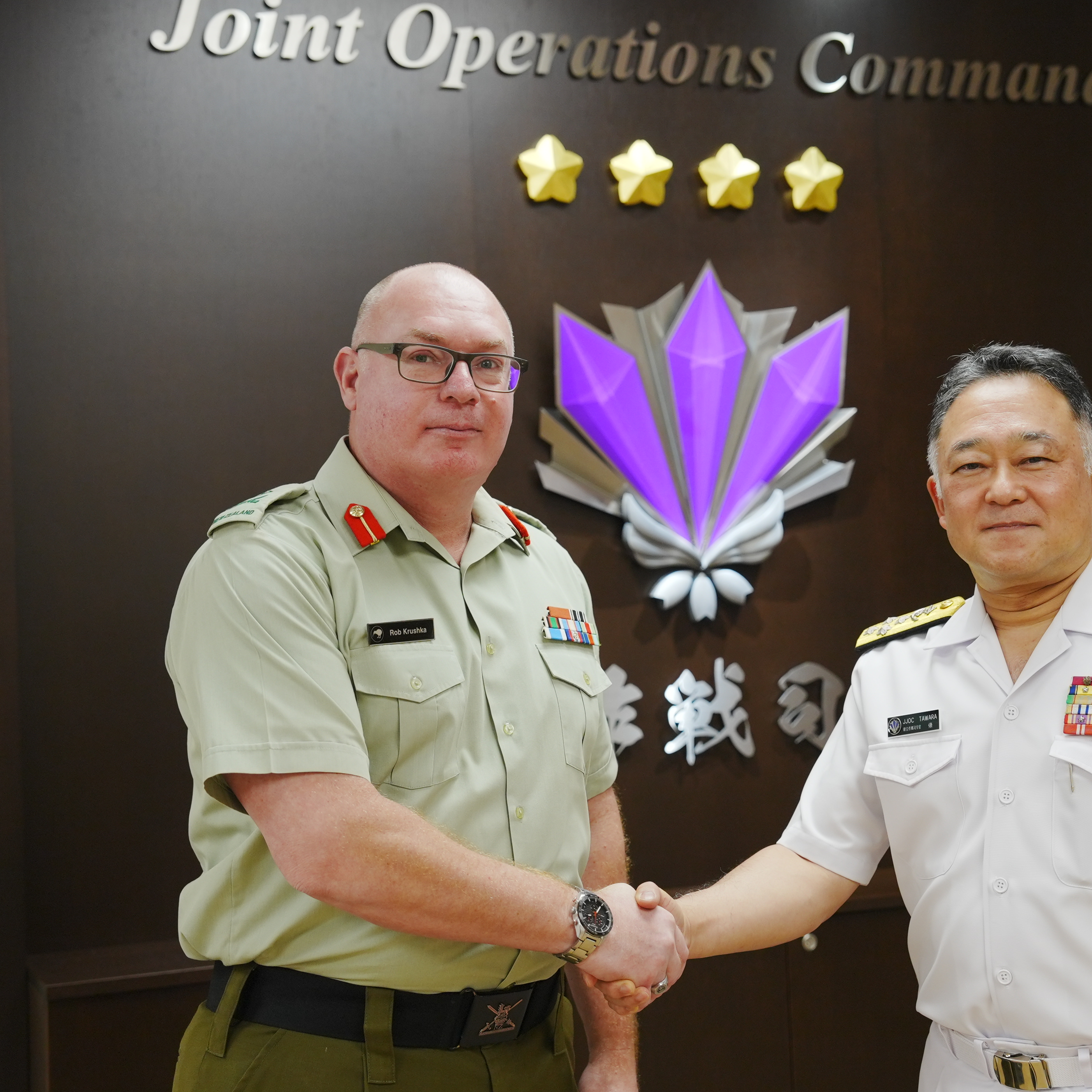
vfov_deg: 27.3
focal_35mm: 63
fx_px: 2248
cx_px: 662
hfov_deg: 27.2
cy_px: 543
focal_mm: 49
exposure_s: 1/250
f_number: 3.5
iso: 1000
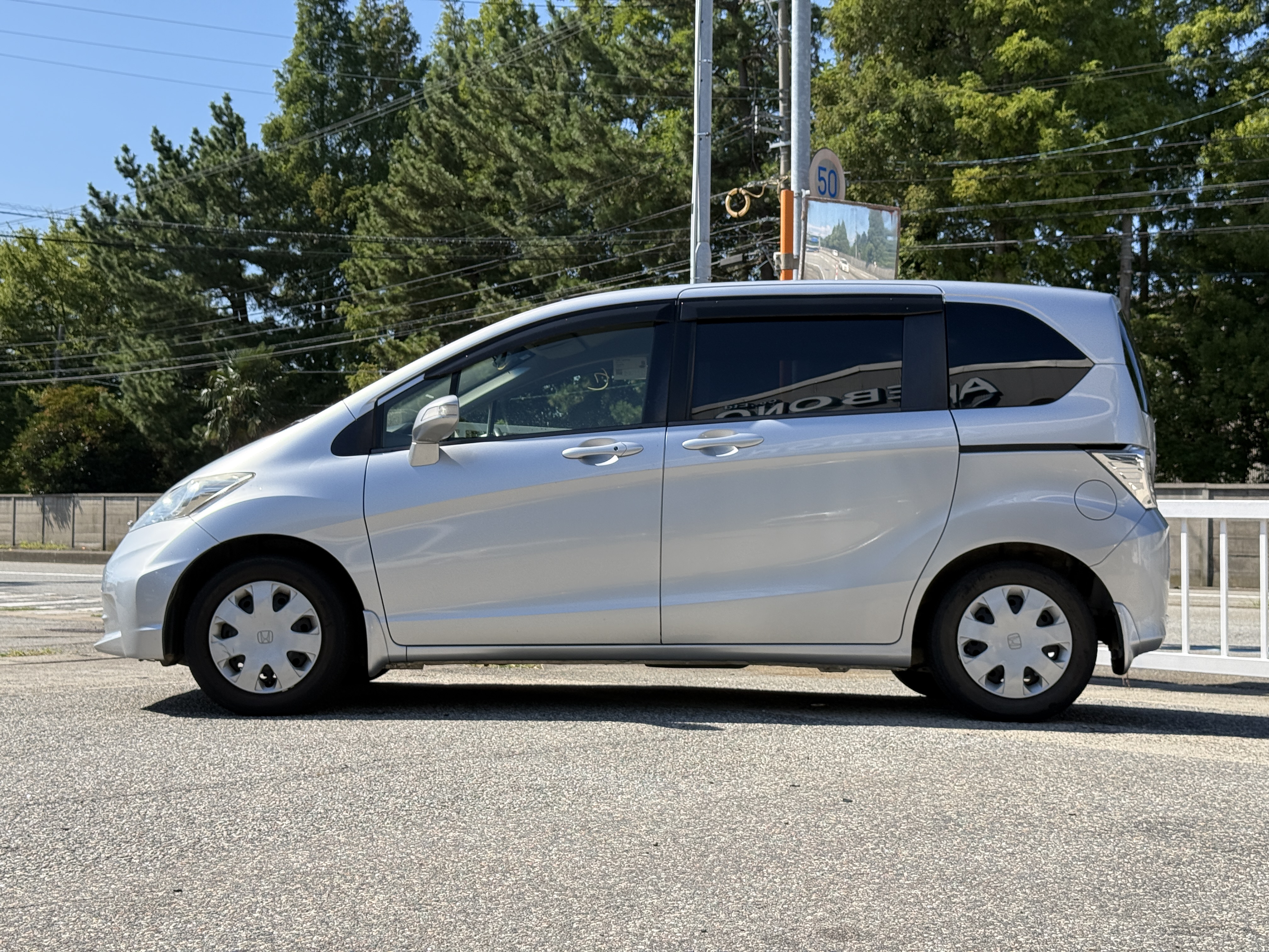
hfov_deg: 39.7
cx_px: 634
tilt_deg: +1.6
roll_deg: +0.0
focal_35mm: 48
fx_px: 1760
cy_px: 476
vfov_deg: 30.3
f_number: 1.78
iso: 64
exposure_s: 1/2762
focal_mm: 6.76
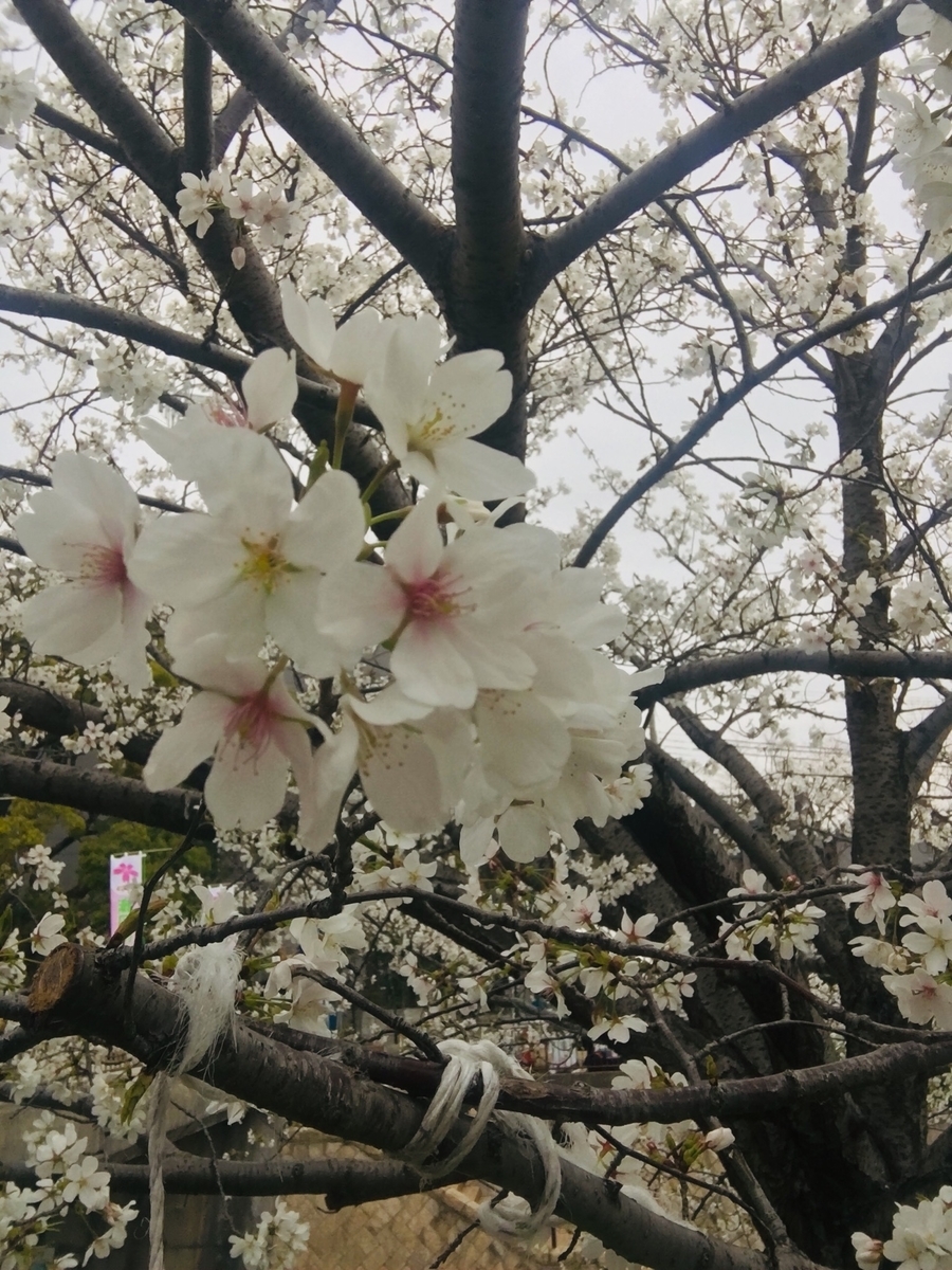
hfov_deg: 45.4
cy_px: 635
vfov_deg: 58.4
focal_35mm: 31
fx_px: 1137
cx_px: 476
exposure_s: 1/527
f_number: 2.2
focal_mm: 2.65
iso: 32
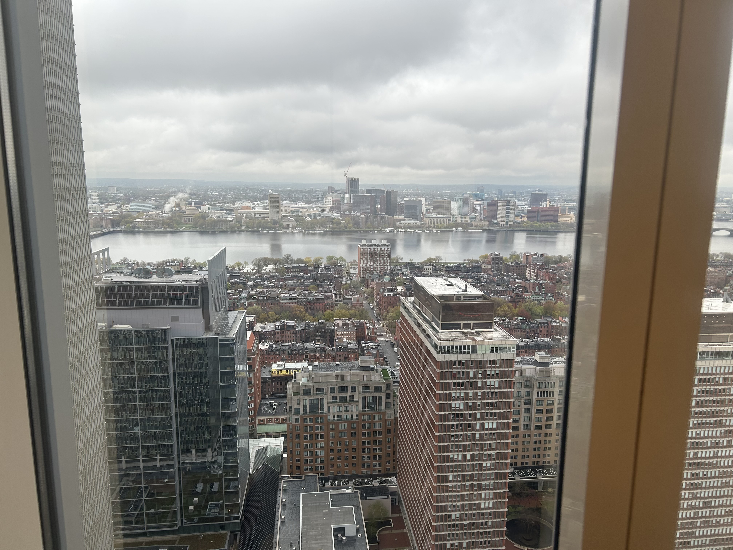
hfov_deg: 67.3
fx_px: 551
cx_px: 366
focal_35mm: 26
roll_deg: -1.9
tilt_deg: -10.3
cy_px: 275
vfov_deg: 53.1
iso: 40
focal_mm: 5.7
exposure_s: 1/230
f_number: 1.5
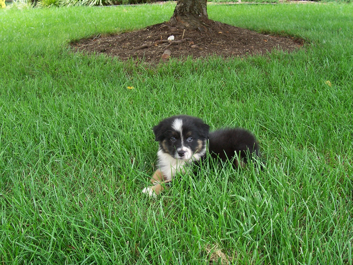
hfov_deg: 44.8
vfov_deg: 34.3
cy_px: 132
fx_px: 428
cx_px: 176
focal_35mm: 42
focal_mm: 7
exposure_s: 1/90
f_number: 3
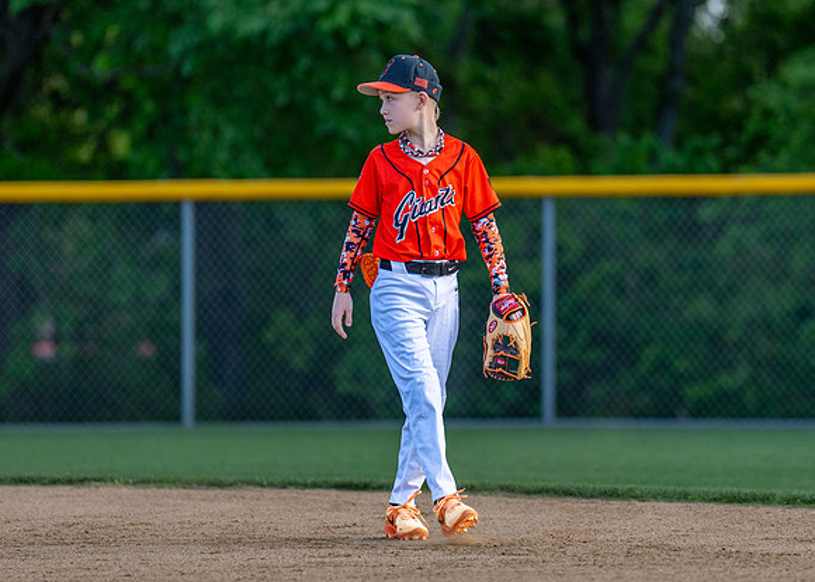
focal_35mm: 383
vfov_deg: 3.8
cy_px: 274
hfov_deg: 5.3
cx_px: 428
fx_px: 8873
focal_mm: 200
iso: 160
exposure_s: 1/1600
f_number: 2.8
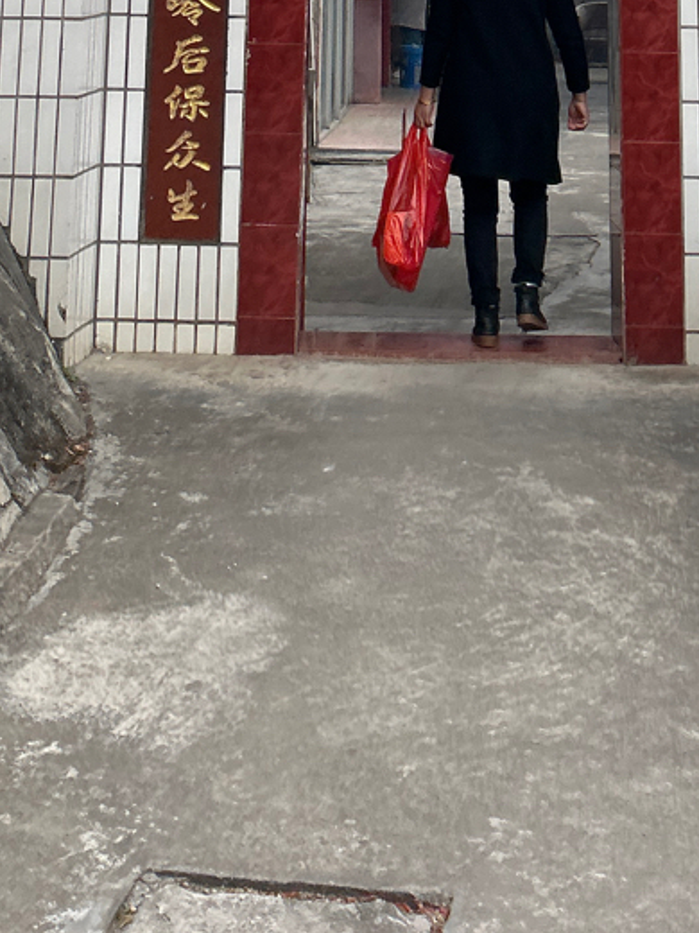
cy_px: -411
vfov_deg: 22.1
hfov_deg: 19.6
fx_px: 2019
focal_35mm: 75
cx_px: 399
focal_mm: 5.7
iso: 50
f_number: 1.5
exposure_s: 1/808
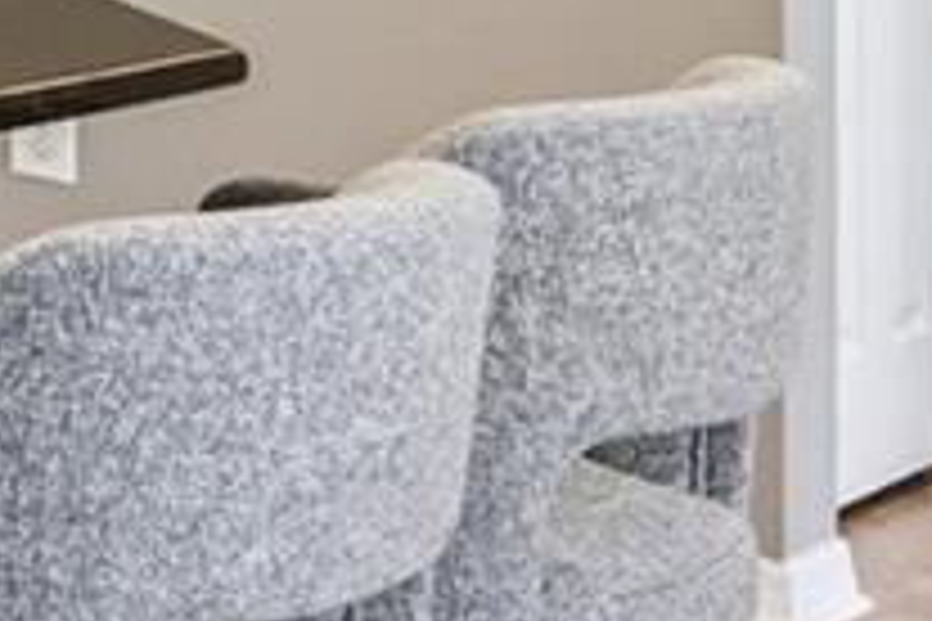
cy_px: -644
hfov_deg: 10.4
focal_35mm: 108
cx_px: -2103
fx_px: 2796
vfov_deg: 11.4
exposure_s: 1/10
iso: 400
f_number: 8
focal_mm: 14
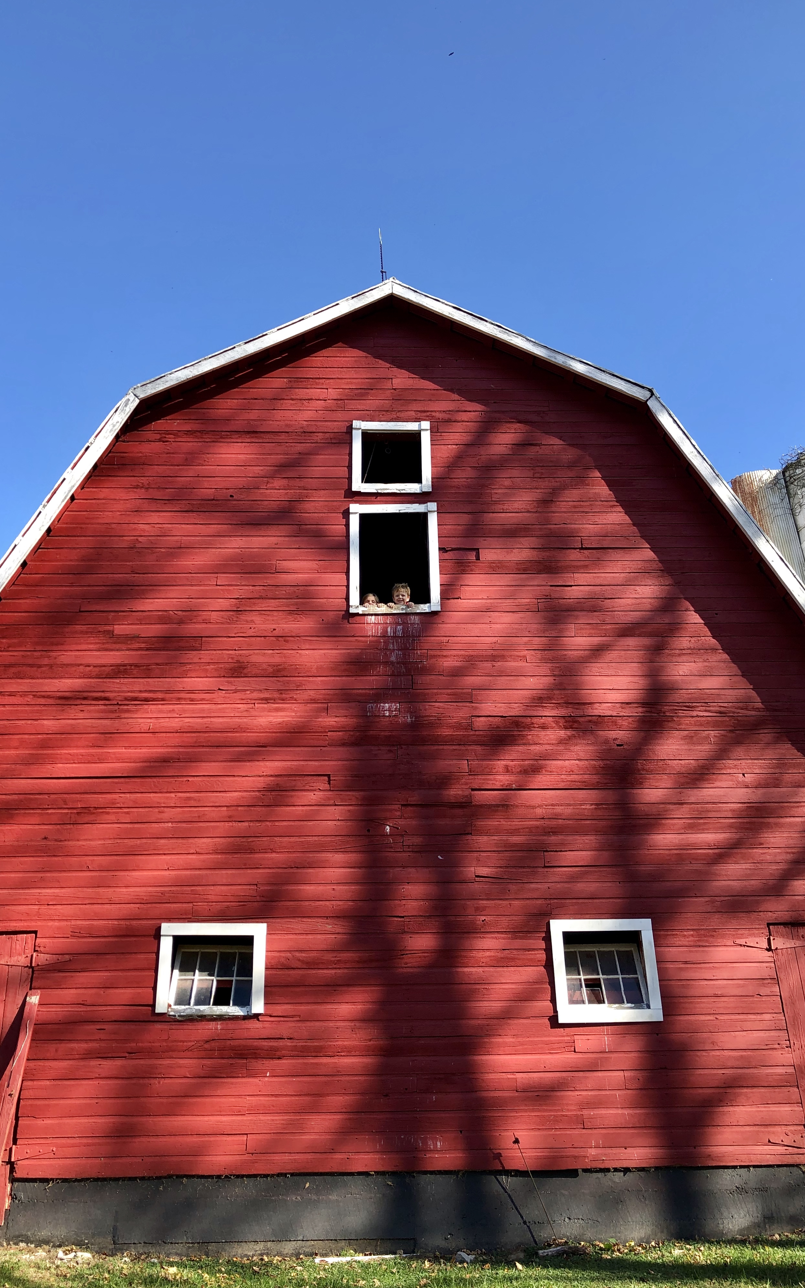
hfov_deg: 41.8
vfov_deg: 62.9
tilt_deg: +25.4
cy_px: 649
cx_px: 385
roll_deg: +1.1
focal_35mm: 30
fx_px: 1053
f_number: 1.8
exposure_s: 1/426
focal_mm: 3.99
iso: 20
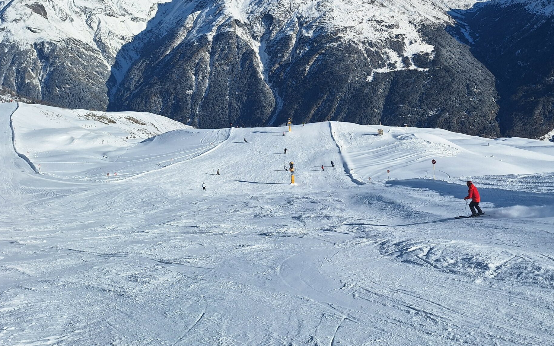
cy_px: 98
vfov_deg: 36.6
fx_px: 513
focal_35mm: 34
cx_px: 377
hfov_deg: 55.3
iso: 40
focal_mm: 5.54
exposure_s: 1/4292
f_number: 1.8
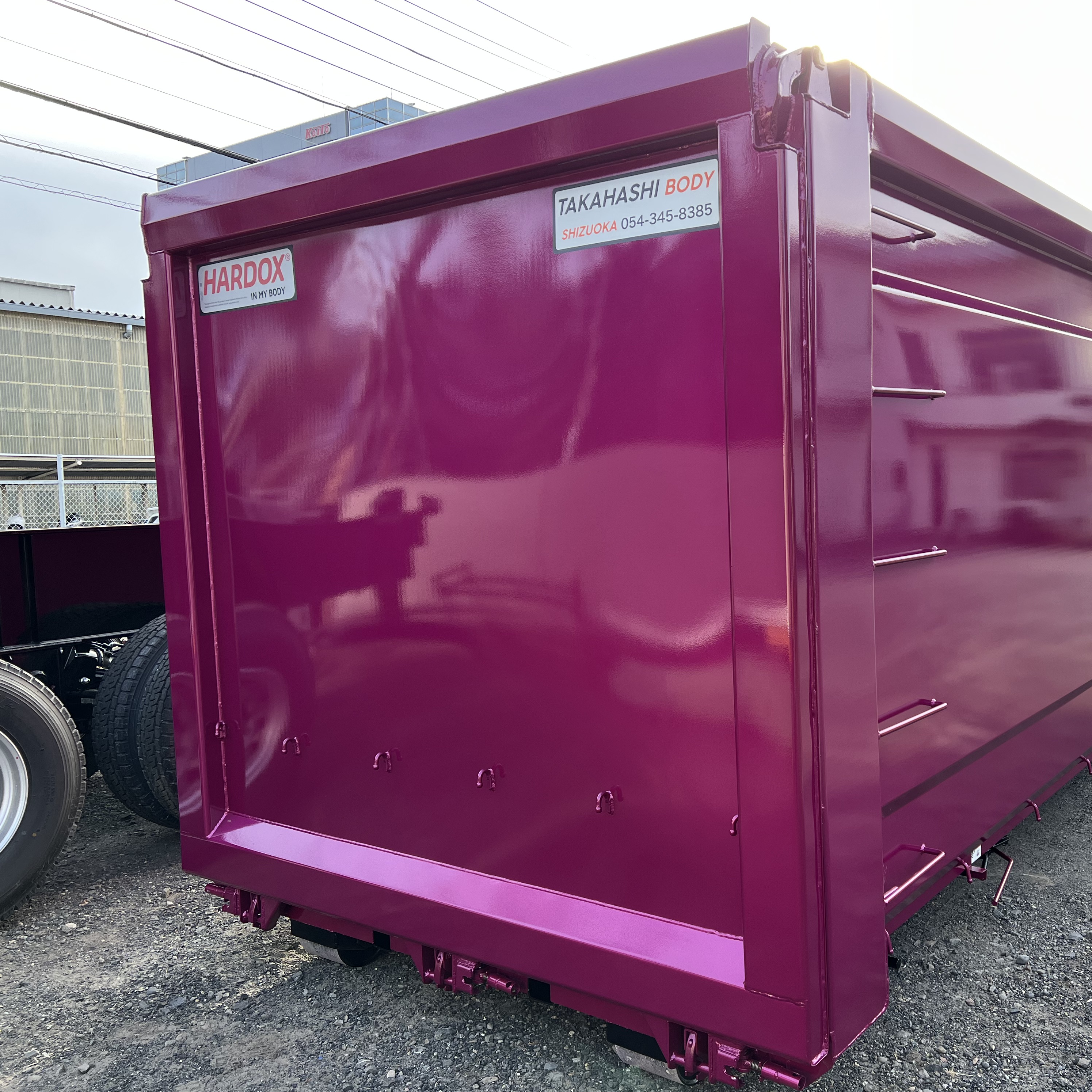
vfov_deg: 52.5
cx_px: 736
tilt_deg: -1.7
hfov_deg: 51.5
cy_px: 544
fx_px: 1106
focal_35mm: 31
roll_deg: +1.8
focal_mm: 5.7
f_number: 1.5
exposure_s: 1/418
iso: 50
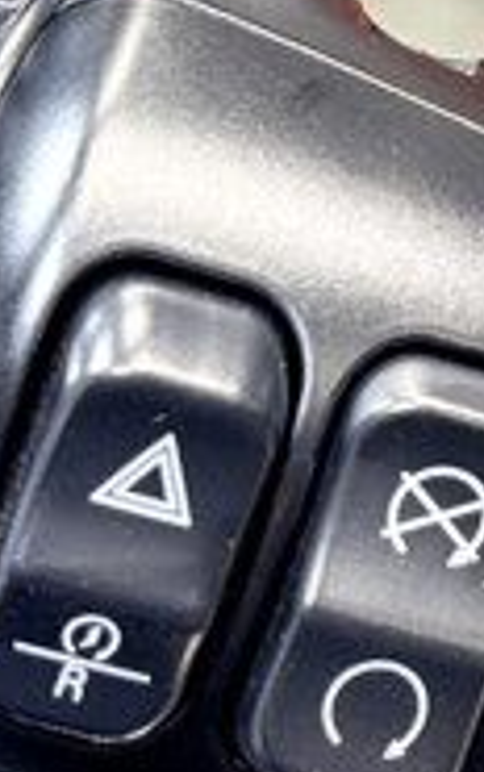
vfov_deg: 12.9
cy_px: -67
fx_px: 3348
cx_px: 845
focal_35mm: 159
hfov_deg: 8.0
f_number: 1.6
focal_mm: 5.96
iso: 160
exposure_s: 1/120
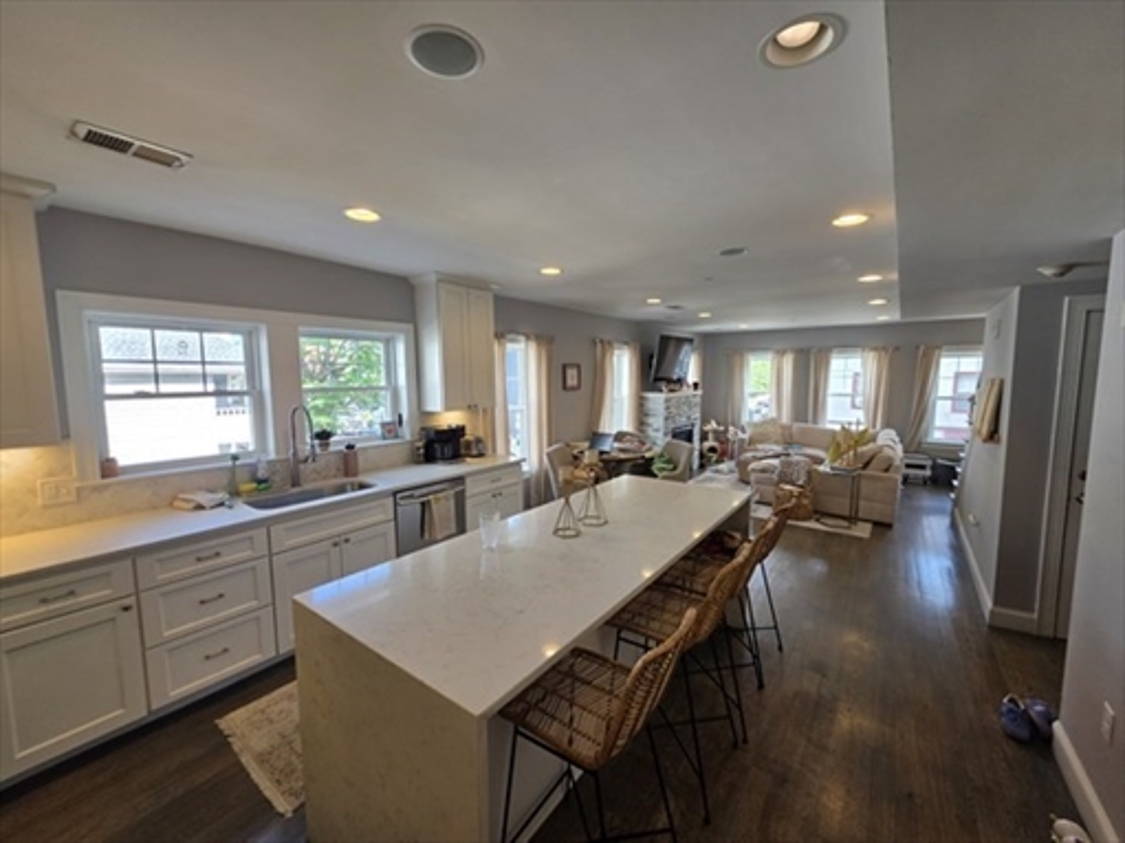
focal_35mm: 13
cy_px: 422
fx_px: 422
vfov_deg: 89.9
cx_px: 562
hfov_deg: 106.2
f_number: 1.9
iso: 40
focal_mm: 2.2
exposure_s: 1/120
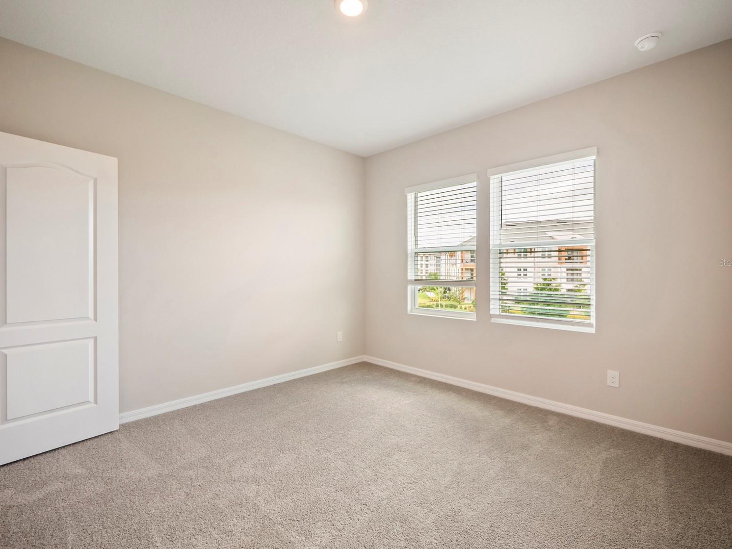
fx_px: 317
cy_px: 262
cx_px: 372
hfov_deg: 98.2
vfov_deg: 81.7
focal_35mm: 15
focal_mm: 7
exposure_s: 1/60
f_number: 4
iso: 400
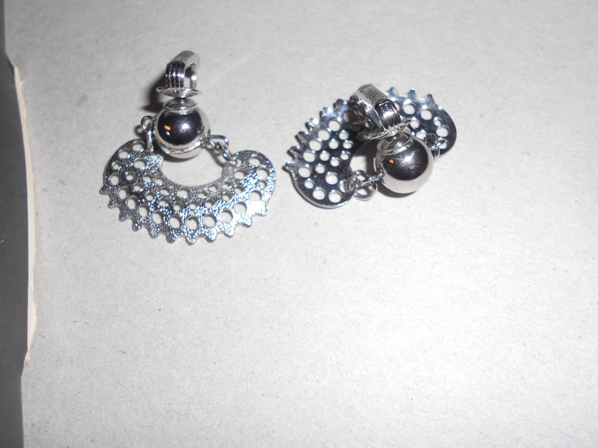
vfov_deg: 44.2
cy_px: 224
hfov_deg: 56.8
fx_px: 553
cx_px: 299
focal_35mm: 32
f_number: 8.8
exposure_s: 1/25
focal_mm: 5.8
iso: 80
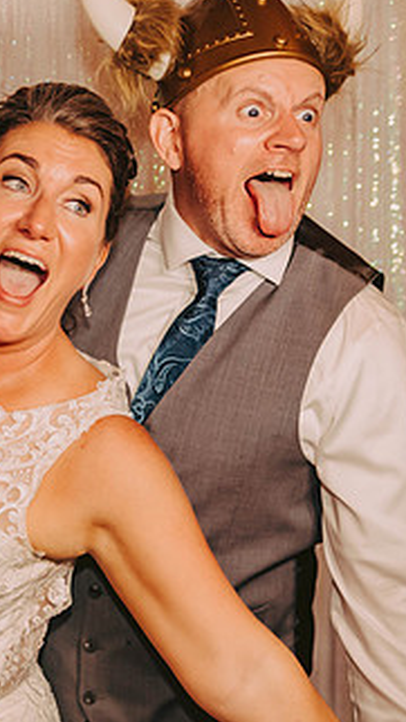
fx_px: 1857
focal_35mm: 97
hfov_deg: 12.5
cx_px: 150
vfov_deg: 22.0
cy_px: 331
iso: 1250
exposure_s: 1/125
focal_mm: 48
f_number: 2.8
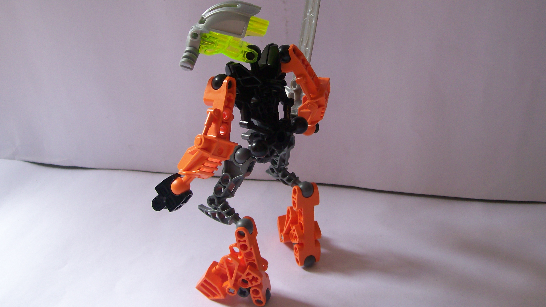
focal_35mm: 40
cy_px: 130
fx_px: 579
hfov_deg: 50.5
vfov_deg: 29.7
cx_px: 268
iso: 80
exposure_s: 1/68.9
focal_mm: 6
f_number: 2.7
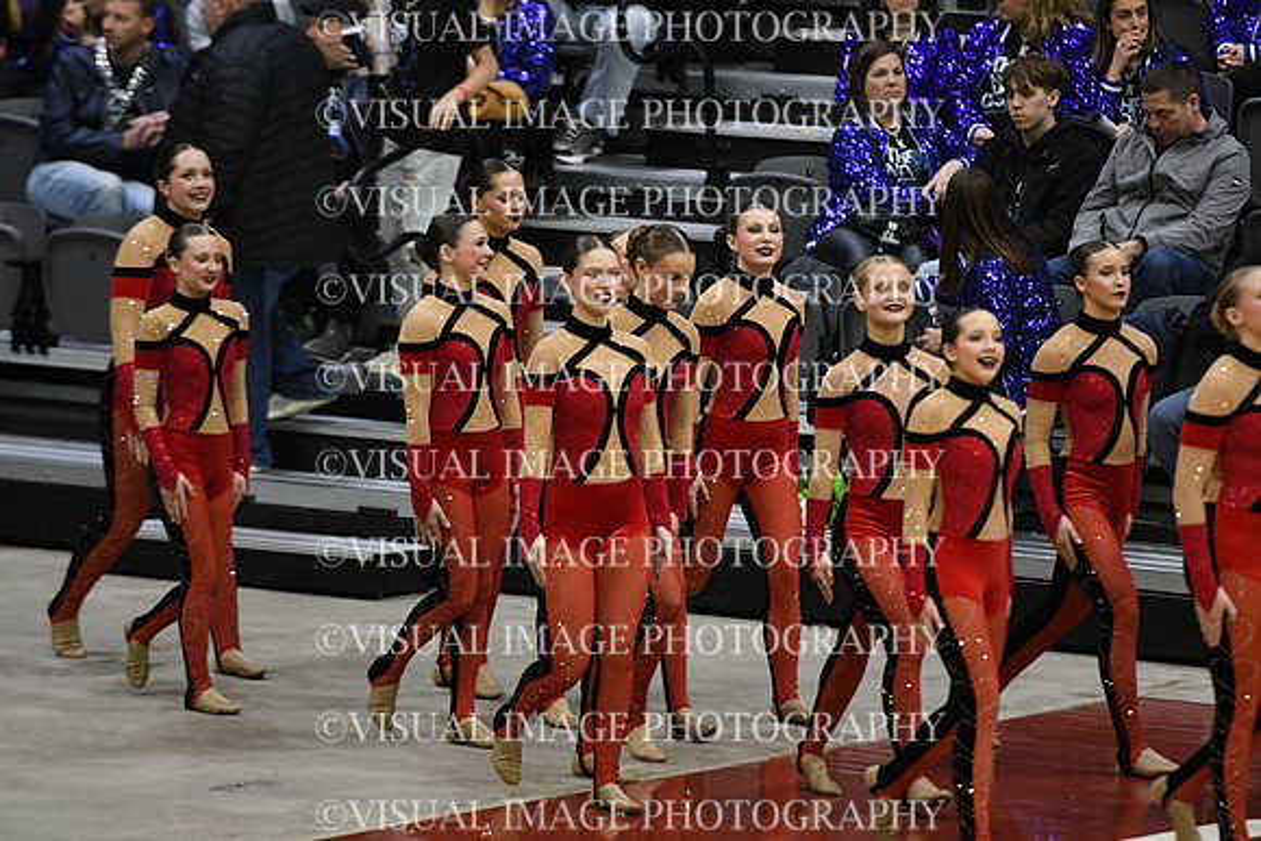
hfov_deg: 7.1
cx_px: 630
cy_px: 420
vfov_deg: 4.7
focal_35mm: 292
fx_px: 10230
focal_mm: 195
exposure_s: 1/400
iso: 3200
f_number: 2.8
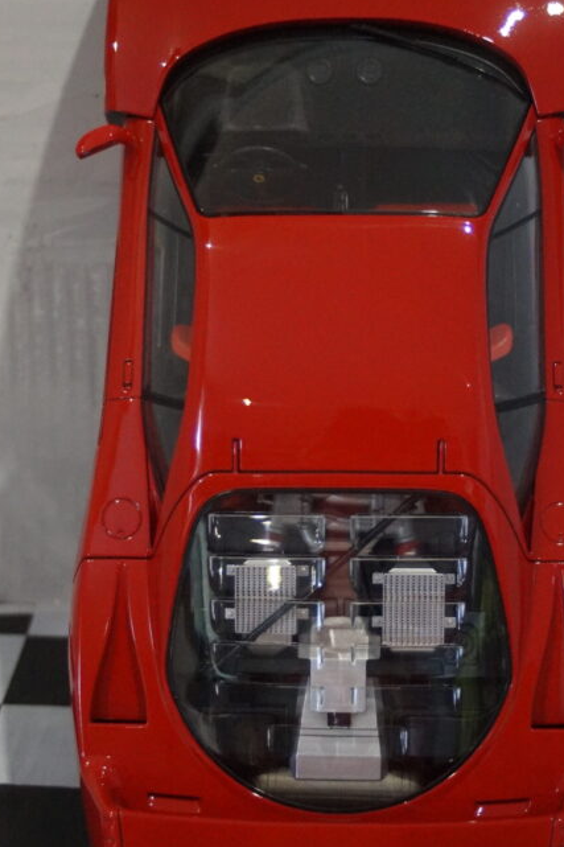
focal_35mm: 59
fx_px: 1387
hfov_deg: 23.0
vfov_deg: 33.9
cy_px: 366
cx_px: 321
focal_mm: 28
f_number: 3.5
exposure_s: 1/125
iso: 3200
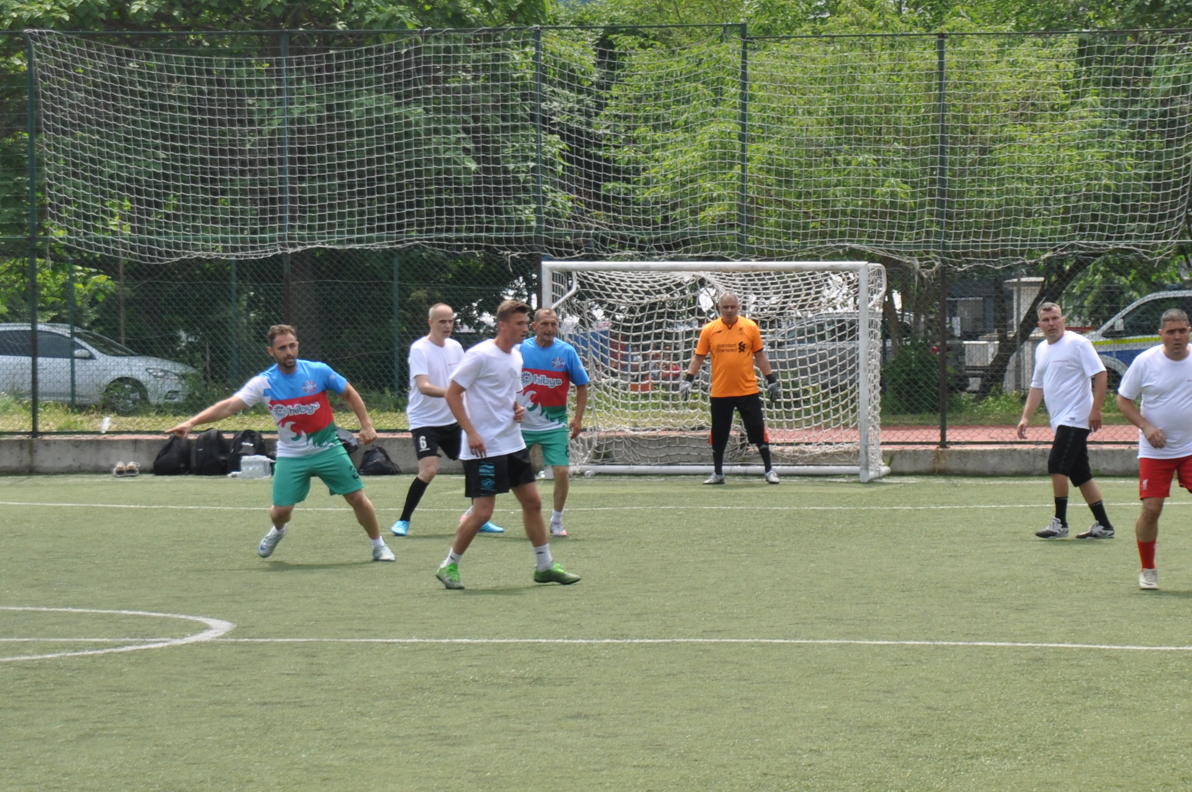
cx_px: 937
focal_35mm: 145
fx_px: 4795
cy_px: 344
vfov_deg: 9.4
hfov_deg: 14.1
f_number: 8
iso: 200
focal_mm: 52
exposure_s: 1/250
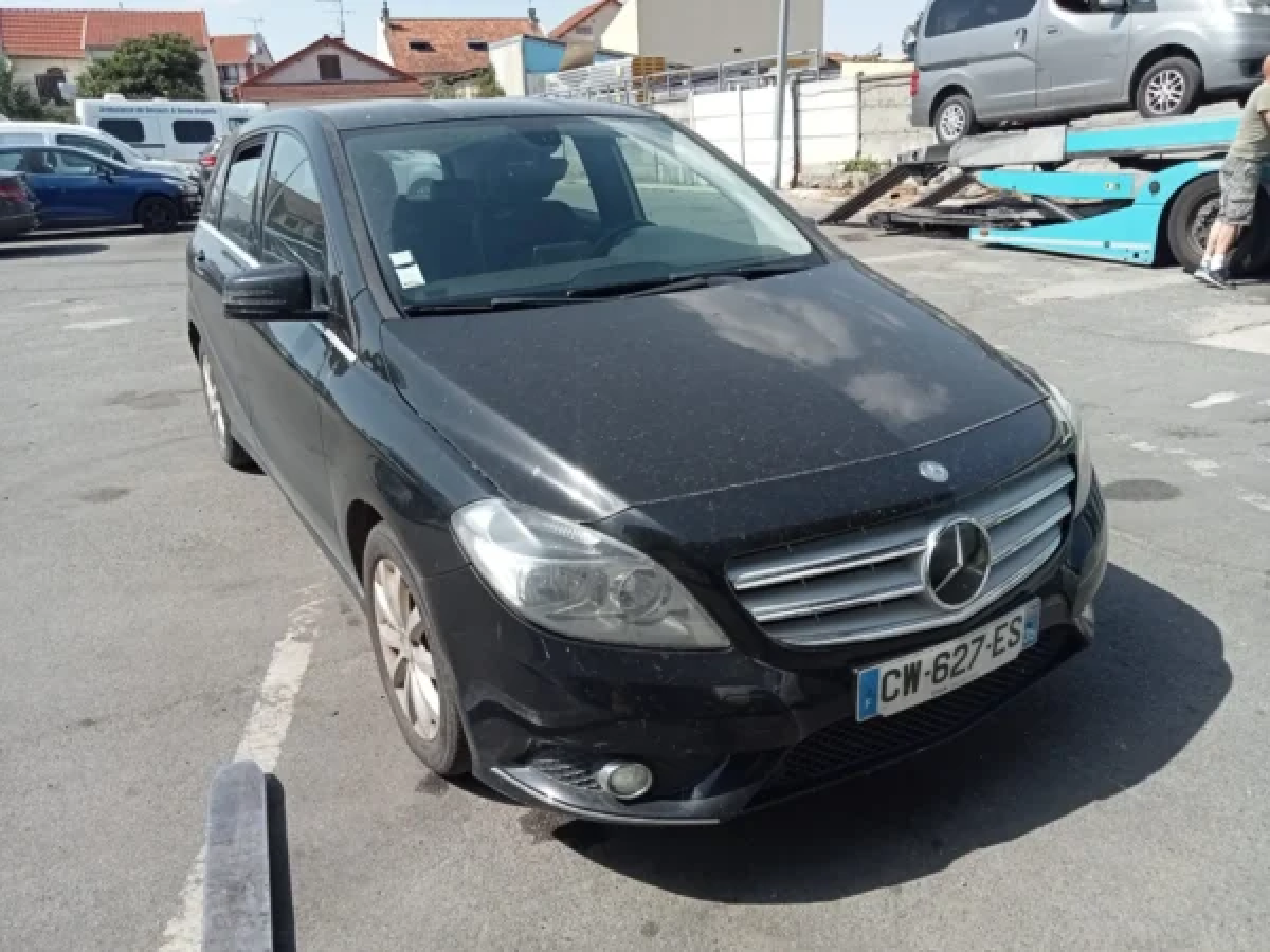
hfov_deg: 63.4
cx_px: 635
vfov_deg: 49.7
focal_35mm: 28
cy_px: 476
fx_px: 1027
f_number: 2.2
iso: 101
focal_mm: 3.46
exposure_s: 1/767
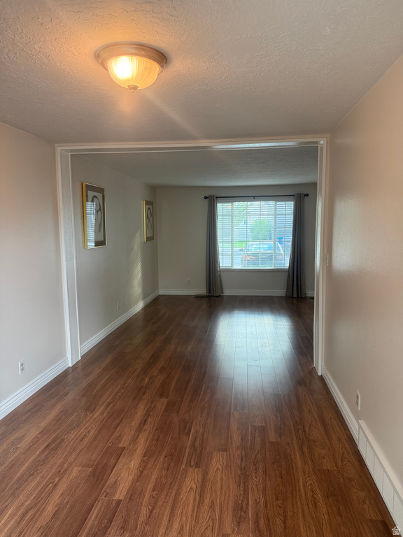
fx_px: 373
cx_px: 202
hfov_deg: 56.8
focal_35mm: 24
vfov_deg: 71.6
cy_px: 268
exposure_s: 1/60
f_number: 1.78
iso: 250
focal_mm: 6.76
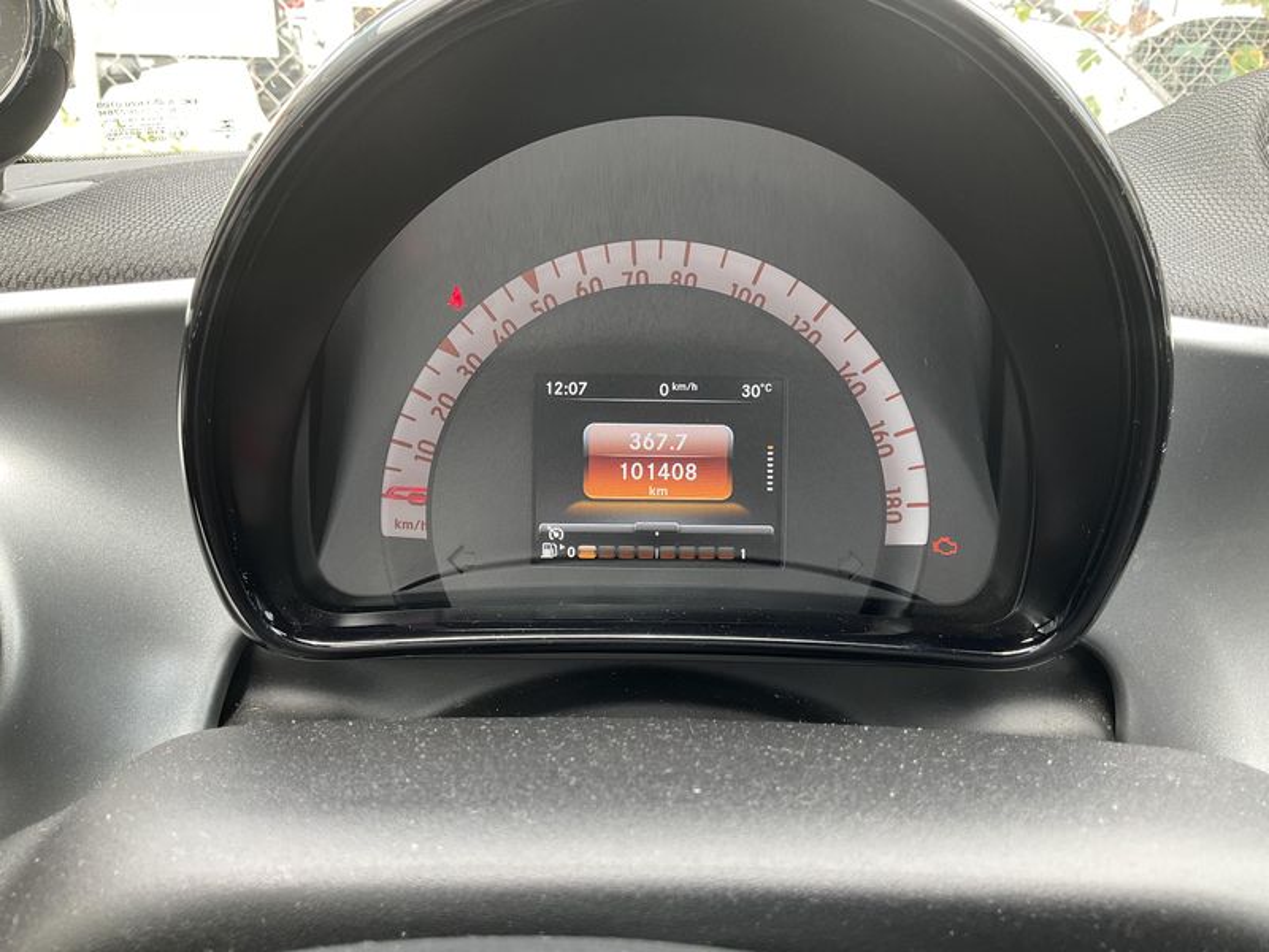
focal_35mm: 29
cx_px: 634
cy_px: 476
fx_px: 1063
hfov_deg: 61.7
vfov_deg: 48.2
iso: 50
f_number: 1.8
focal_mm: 3
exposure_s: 1/122
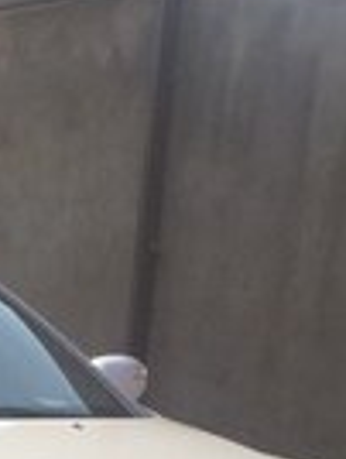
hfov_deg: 13.4
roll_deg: -2.4
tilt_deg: -19.2
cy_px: 747
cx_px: -106
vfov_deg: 16.3
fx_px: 1421
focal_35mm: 107
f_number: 2.2
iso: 32
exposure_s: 1/1642
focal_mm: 4.15
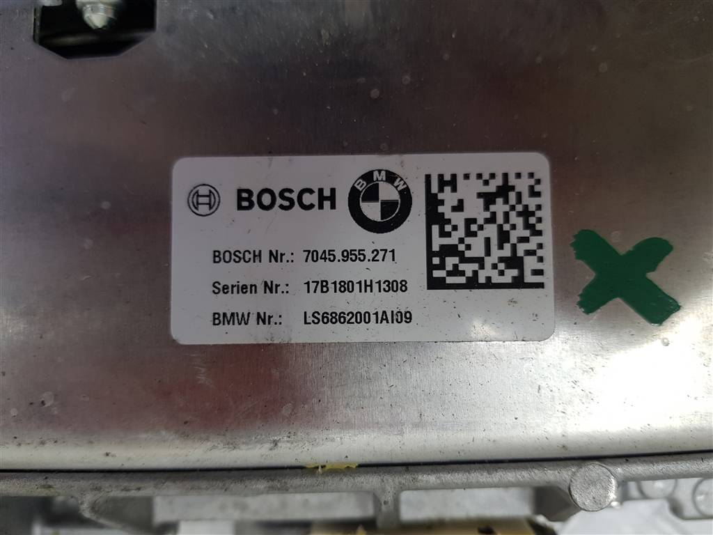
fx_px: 536
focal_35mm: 26
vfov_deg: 53.1
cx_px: 356
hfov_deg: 67.3
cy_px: 268
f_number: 1.7
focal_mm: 4.2
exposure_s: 1/50
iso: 50
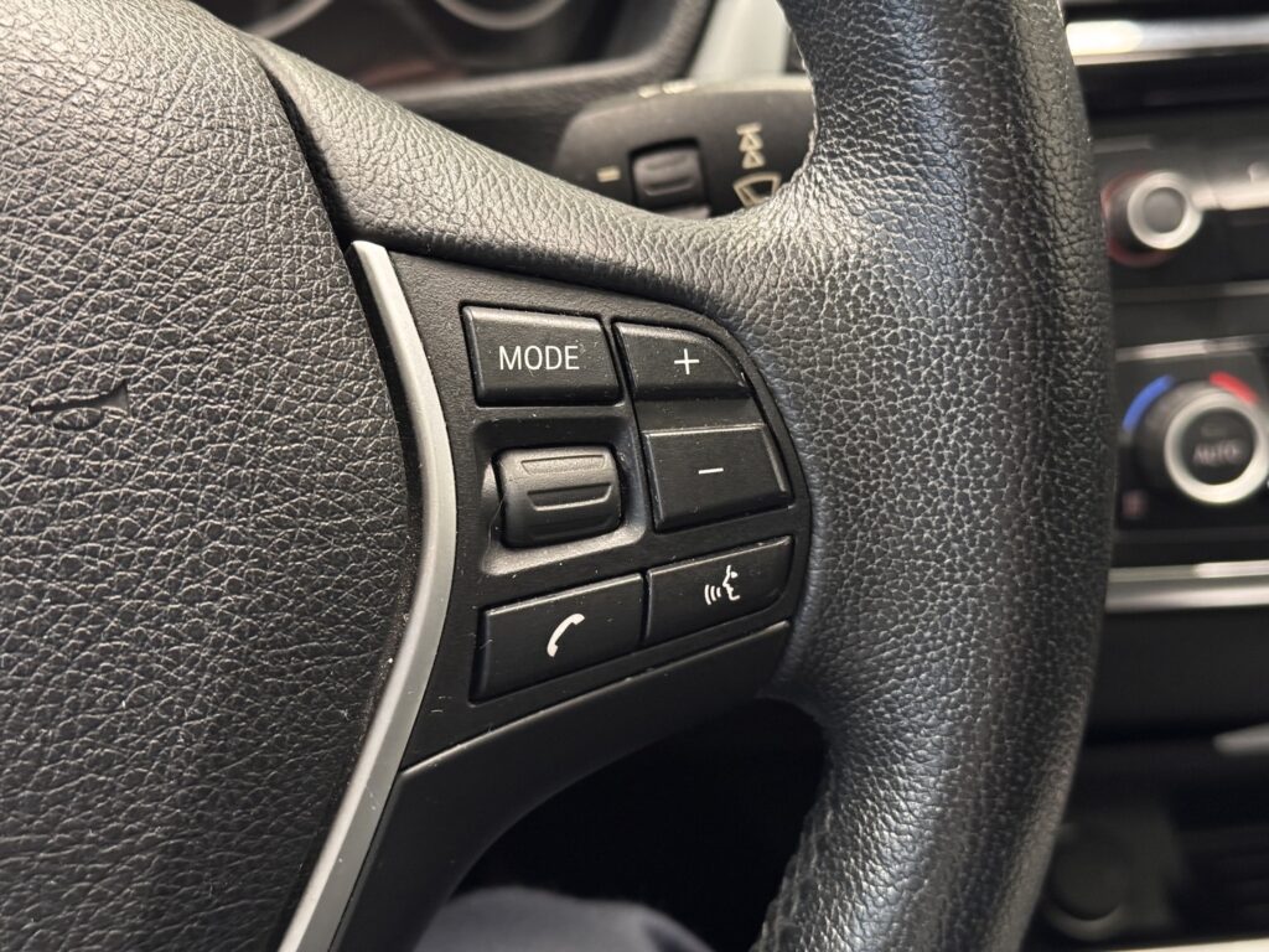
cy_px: 476
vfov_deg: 30.3
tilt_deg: -30.4
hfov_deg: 39.7
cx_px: 634
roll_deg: +2.1
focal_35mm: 48
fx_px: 1760
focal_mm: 6.76
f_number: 1.78
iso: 500
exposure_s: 1/25
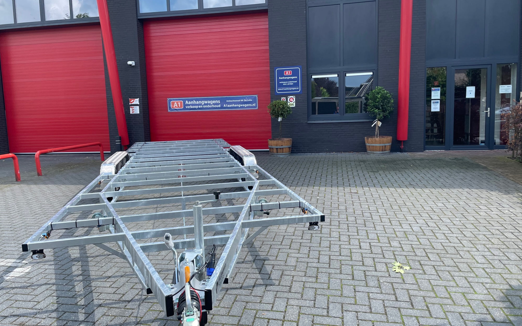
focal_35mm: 28
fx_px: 398
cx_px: 260
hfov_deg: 66.5
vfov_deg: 44.5
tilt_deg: -5.4
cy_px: 164
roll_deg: +1.2
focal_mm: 4.2
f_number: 1.6
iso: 32
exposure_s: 1/1014
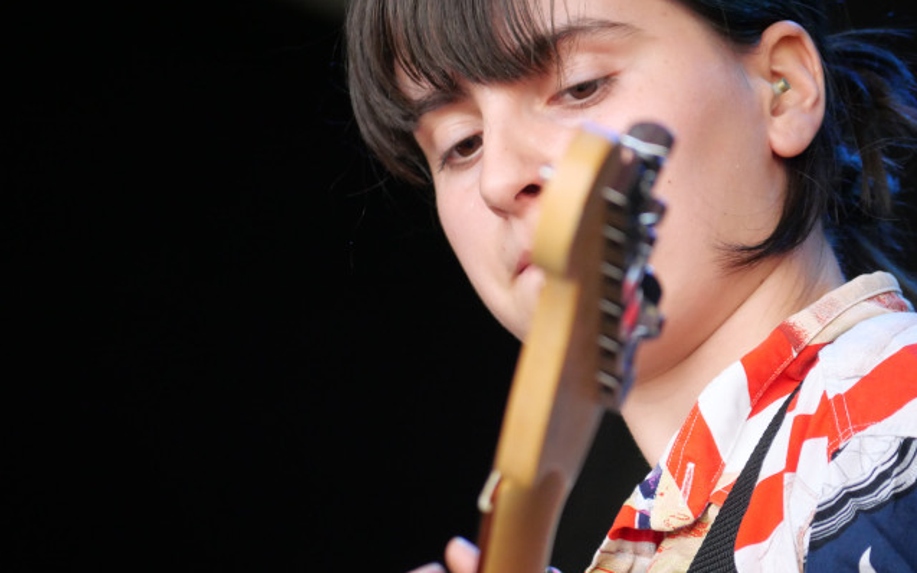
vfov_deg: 3.1
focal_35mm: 426
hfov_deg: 4.9
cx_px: 459
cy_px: 333
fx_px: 10645
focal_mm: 200
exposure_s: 1/500
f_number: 5.6
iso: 2500
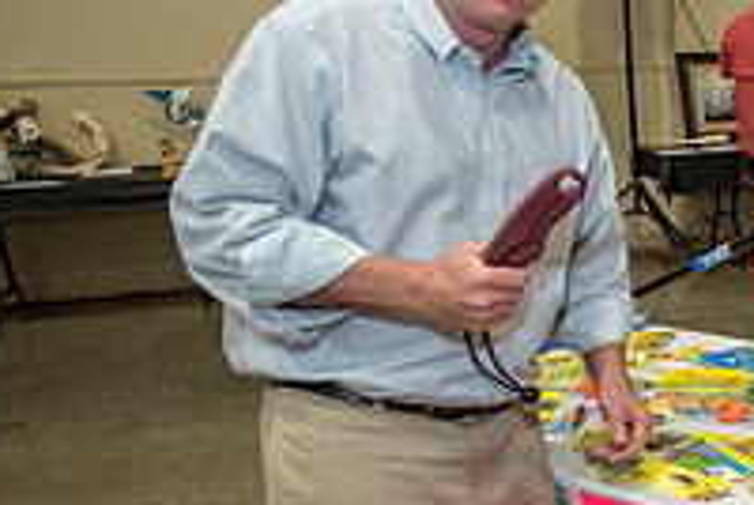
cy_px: 367
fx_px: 1154
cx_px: 984
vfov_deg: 24.5
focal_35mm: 55
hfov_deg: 29.2
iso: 1250
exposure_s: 1/160
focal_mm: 19
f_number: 2.8
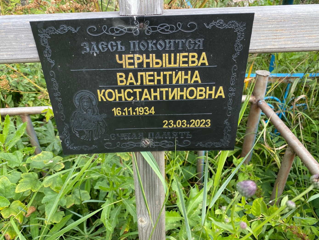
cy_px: 121
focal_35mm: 27
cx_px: 158
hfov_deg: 65.3
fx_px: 249
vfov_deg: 51.3
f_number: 1.8
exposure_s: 1/449
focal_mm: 4.25
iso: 32
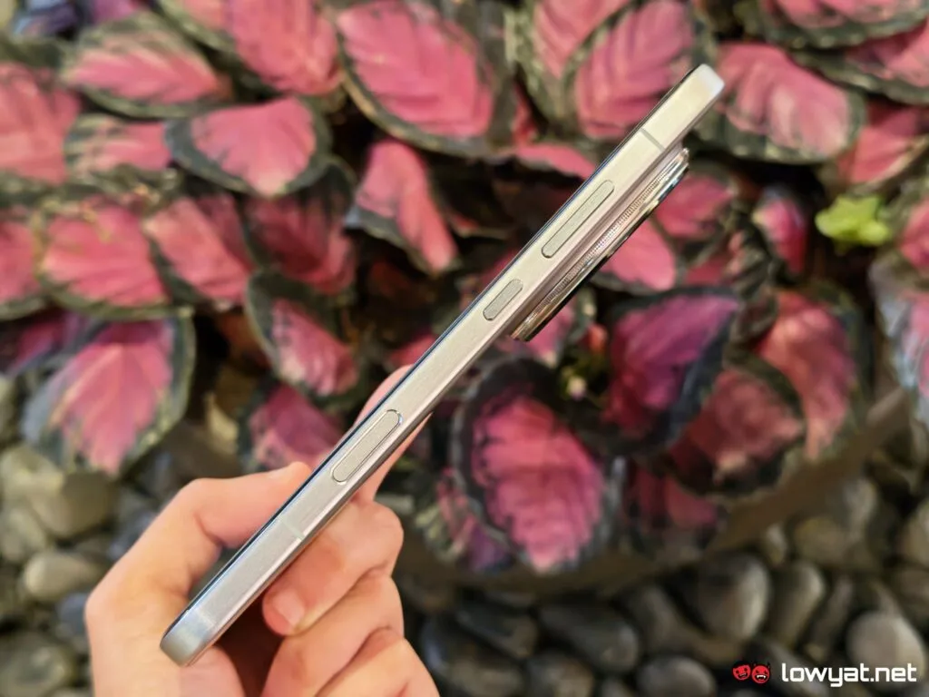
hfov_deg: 41.2
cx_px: 464
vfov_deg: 31.5
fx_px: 1235
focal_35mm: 46
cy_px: 348
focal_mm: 5.4
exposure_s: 1/50
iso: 320
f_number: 1.6
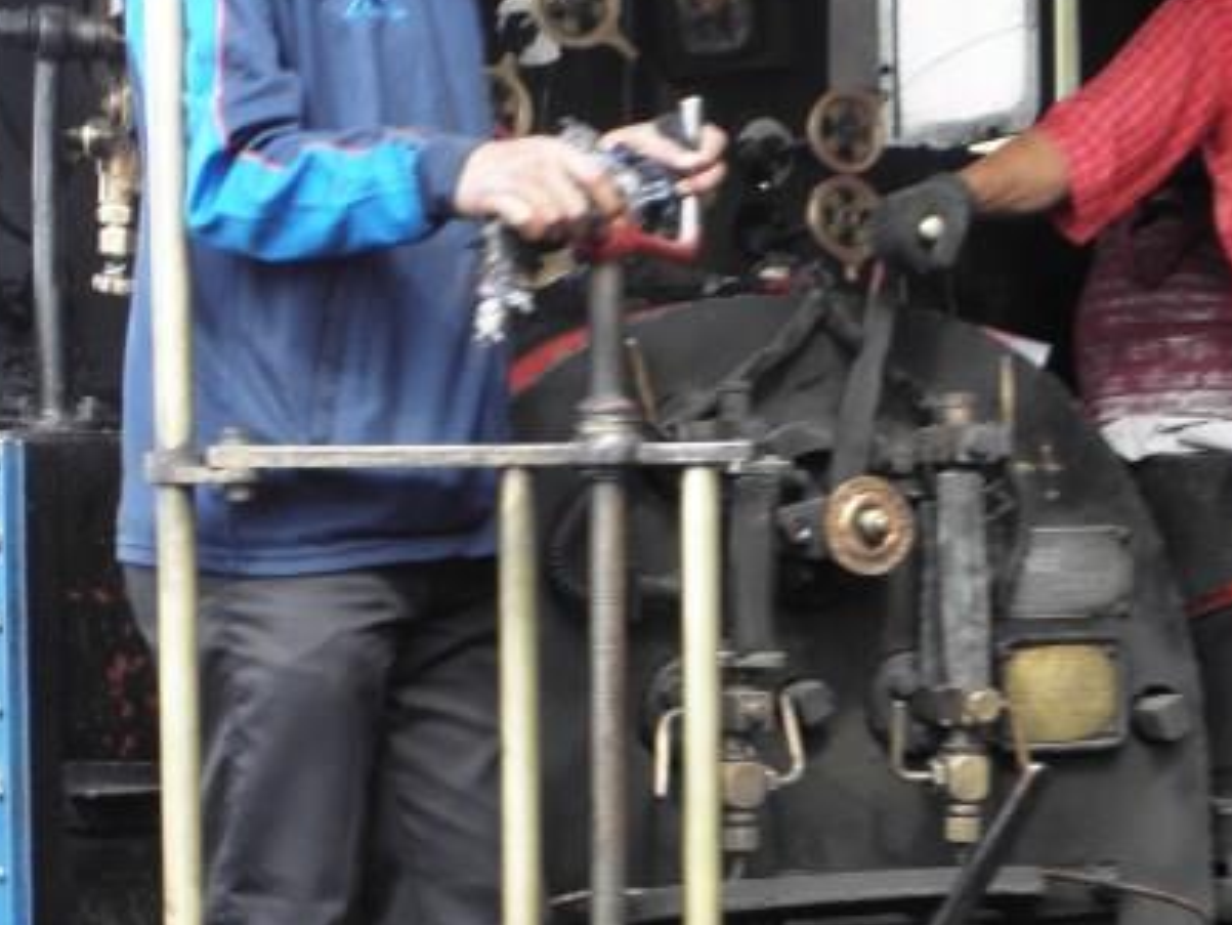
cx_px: 790
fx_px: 3275
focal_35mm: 92
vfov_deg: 16.0
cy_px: 667
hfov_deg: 21.2
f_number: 3.5
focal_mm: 6.44
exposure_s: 1/100
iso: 64
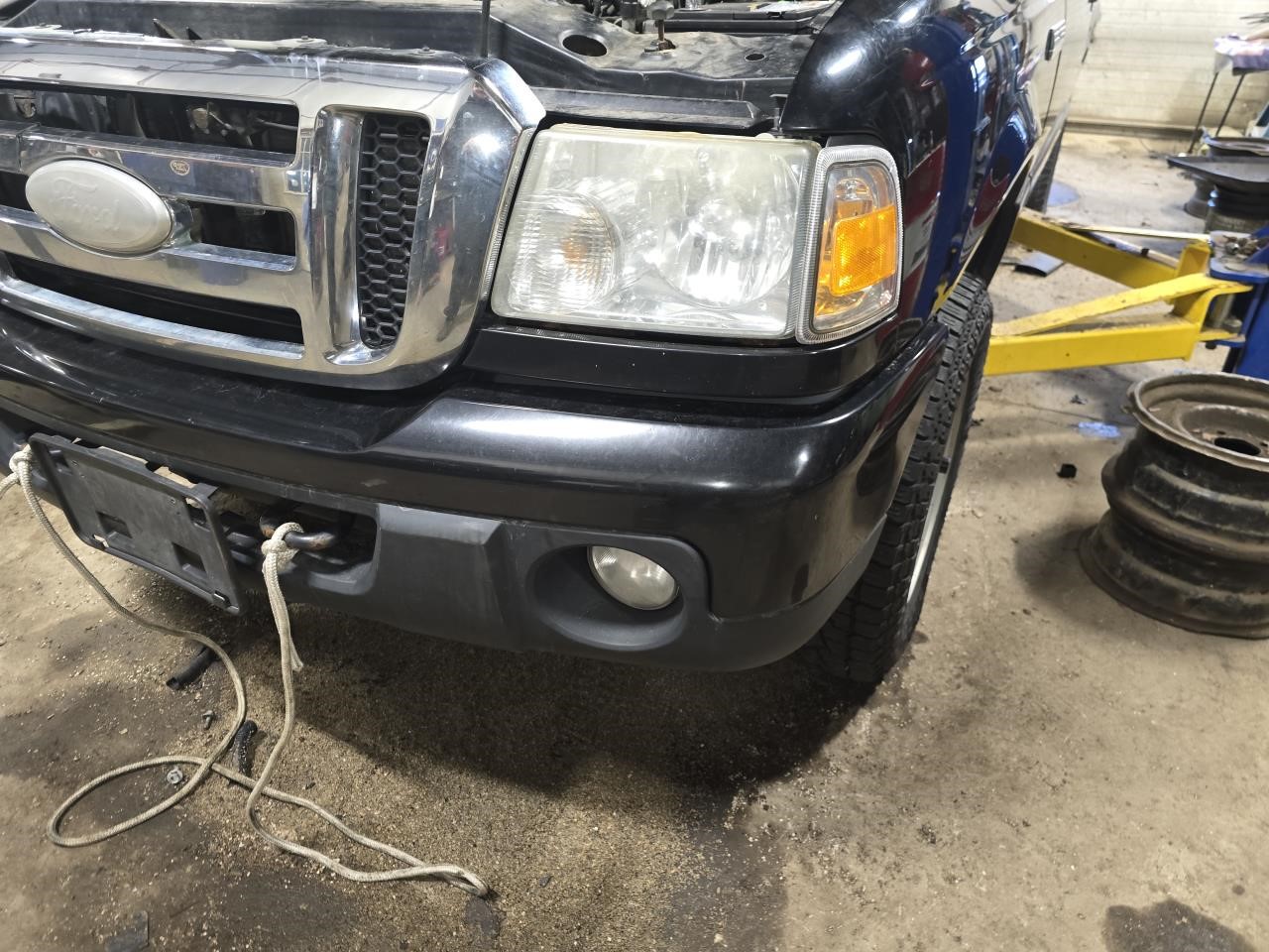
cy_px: 476
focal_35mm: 23
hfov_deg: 73.9
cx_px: 634
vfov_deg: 58.9
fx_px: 843
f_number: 1.7
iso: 160
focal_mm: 6.3
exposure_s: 1/15
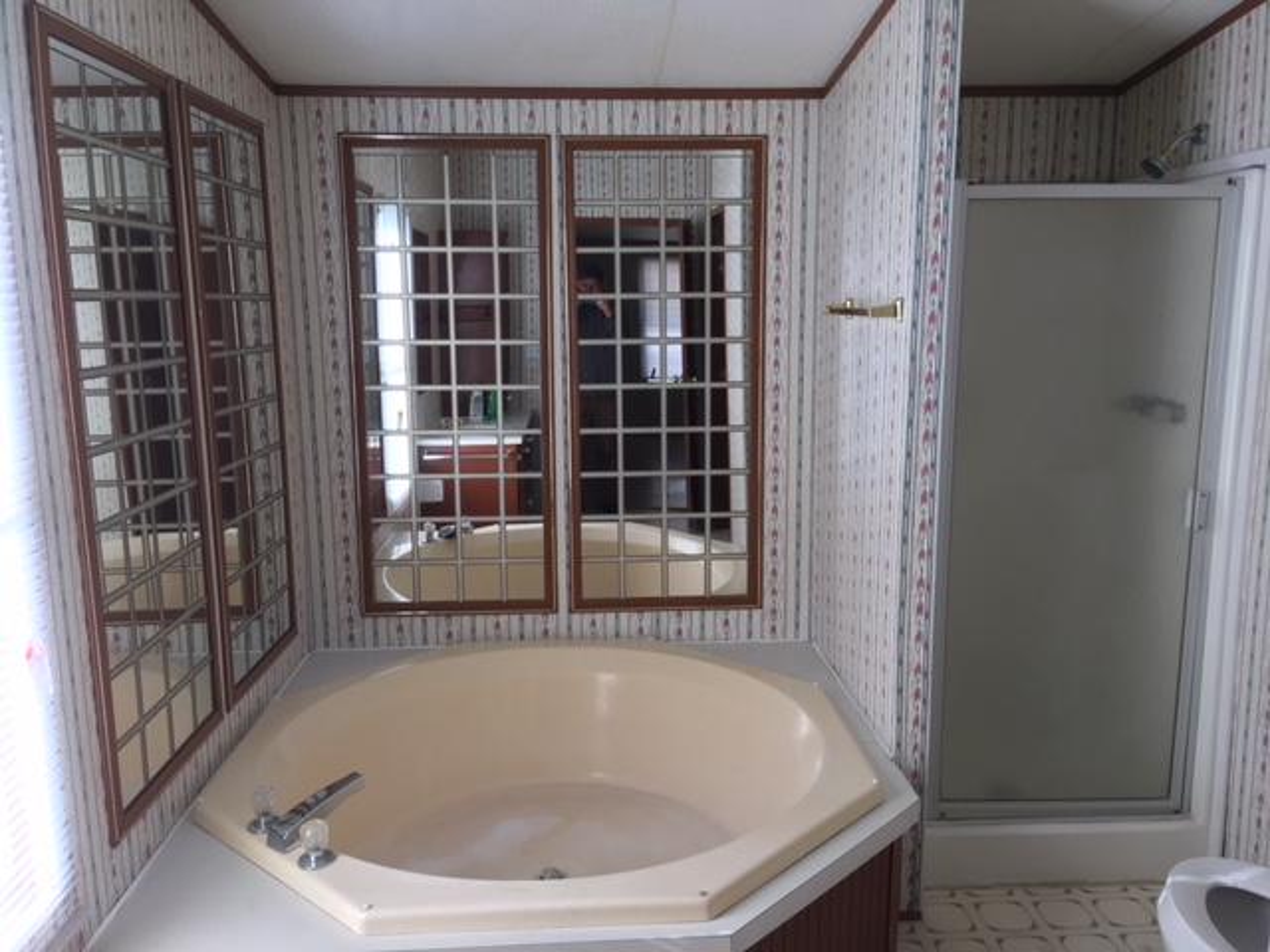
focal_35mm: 29
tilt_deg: -11.2
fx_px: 1064
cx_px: 635
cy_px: 476
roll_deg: +1.7
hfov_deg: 61.7
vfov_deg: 48.2
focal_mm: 4.15
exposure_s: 1/60
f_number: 2.2
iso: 32
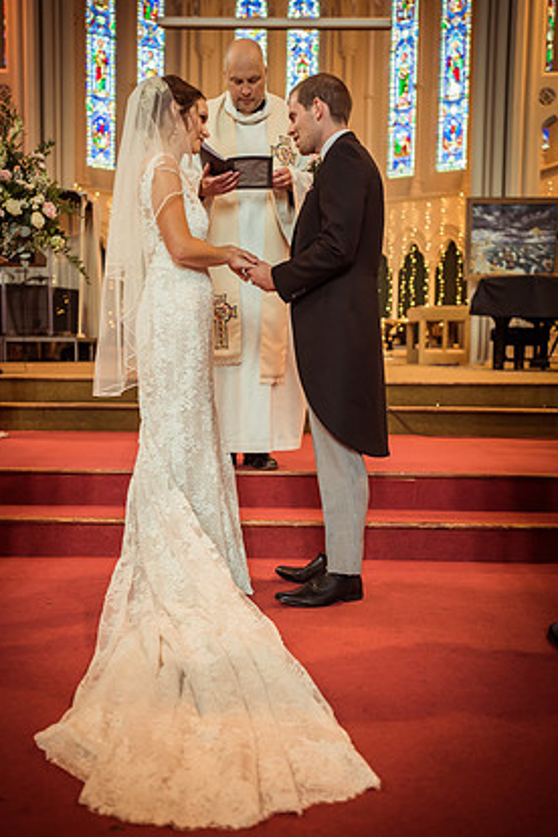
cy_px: 402
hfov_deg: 35.0
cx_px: 261
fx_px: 883
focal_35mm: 38
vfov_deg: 50.7
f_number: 2.8
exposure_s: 1/200
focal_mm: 35
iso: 800
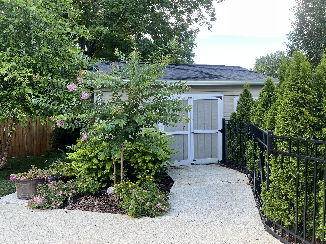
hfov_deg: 67.3
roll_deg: +0.1
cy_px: 122
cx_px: 163
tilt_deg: -3.4
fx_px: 245
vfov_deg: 53.1
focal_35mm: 26
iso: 32
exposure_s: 1/123
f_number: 1.5
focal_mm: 5.7
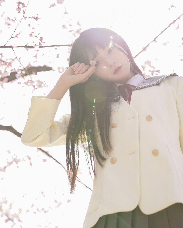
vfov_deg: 24.1
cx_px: 92
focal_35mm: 79
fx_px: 535
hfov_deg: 19.4
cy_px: 115
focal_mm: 70
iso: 100
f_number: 3.5
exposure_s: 1/200
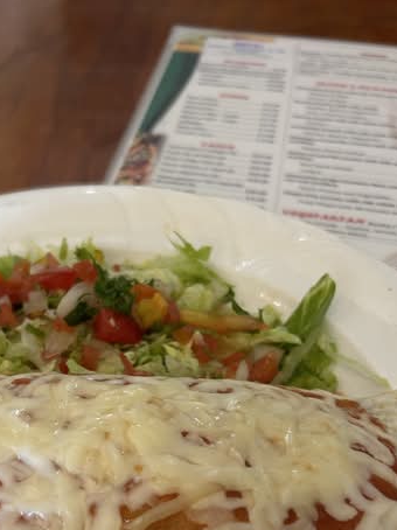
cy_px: 426
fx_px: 643
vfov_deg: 42.7
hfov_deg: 33.8
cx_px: 109
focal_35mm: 42
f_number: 1.5
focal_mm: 5.7
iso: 200
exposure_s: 1/60
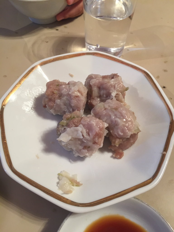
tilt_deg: -60.4
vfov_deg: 61.7
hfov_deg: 48.2
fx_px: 194
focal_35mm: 29
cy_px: 116
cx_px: 87
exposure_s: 1/33
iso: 125
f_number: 2.2
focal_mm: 4.15
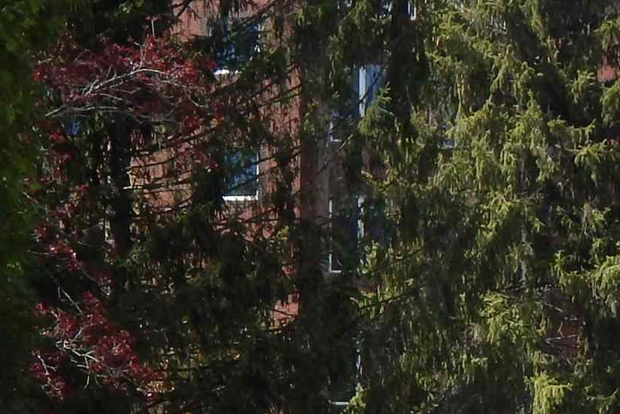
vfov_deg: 8.1
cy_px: 577
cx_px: 846
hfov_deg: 12.0
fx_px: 2859
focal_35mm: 166
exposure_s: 1/640
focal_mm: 7.7
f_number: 3.6
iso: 125
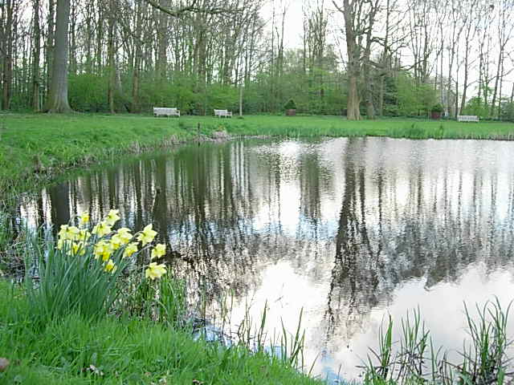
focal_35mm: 38
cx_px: 257
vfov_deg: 37.7
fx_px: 564
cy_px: 192
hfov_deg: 49.0
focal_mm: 7.8
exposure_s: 1/69.7
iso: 79
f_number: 2.8
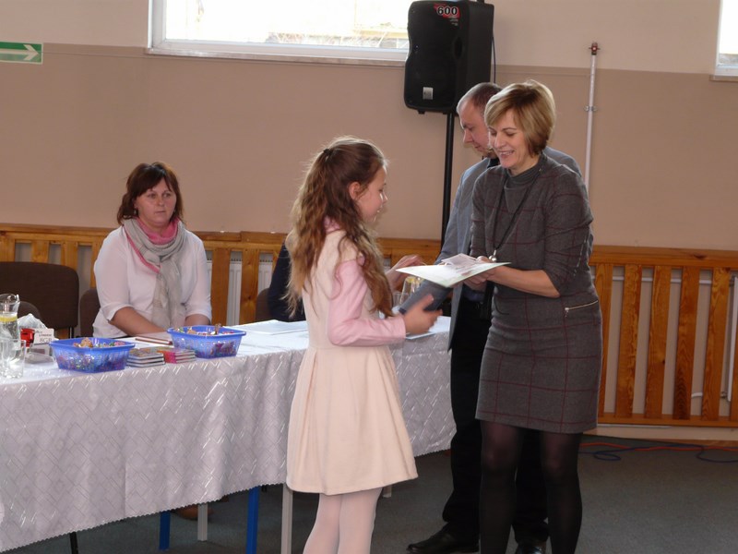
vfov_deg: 17.4
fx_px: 1812
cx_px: 369
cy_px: 277
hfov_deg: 23.0
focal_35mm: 85
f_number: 3.6
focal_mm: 14
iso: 125
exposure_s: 1/50
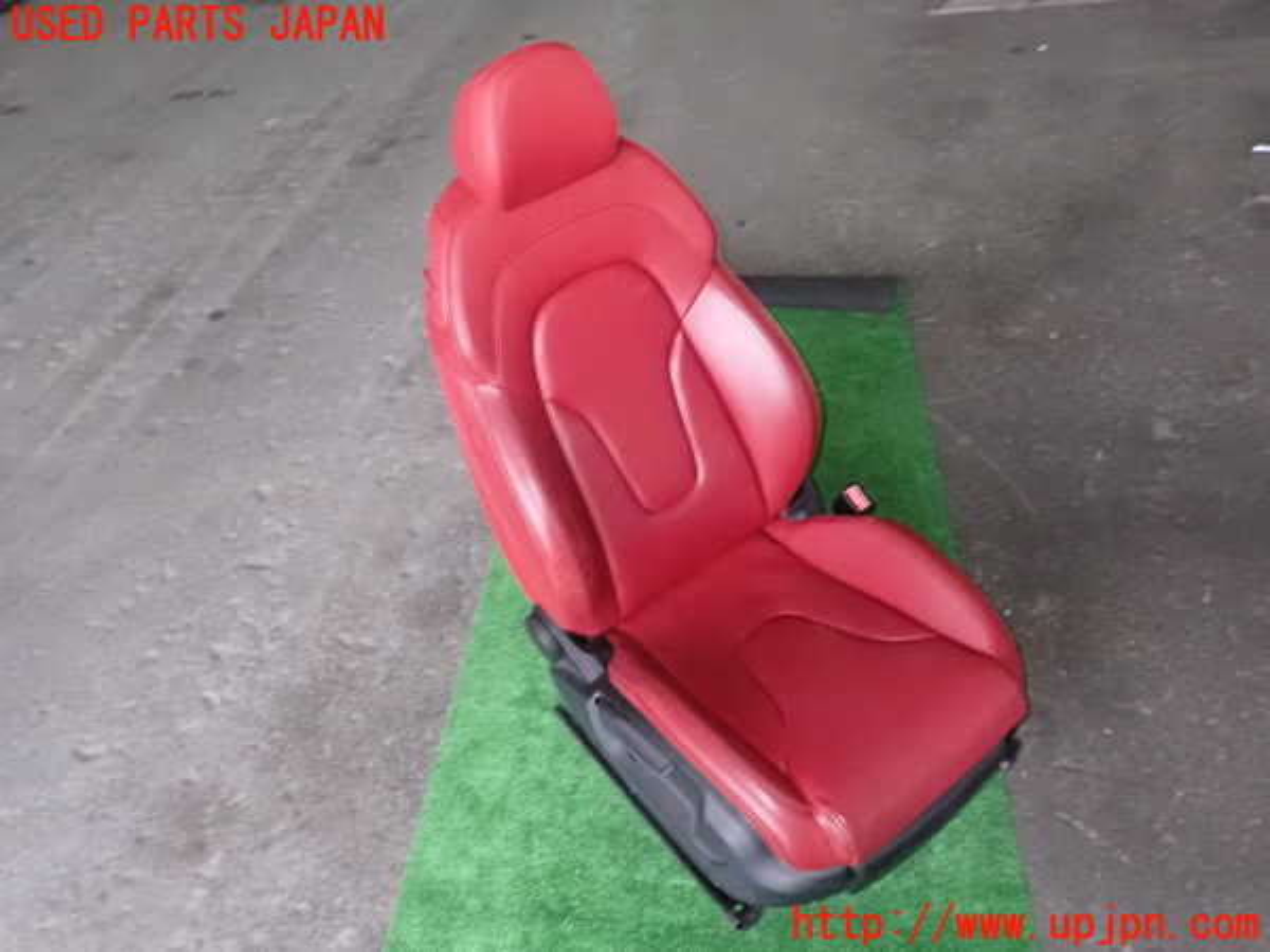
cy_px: 476
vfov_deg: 54.9
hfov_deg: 69.4
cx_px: 635
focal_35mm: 25
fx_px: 917
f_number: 8
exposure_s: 1/30
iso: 1600
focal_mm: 4.5
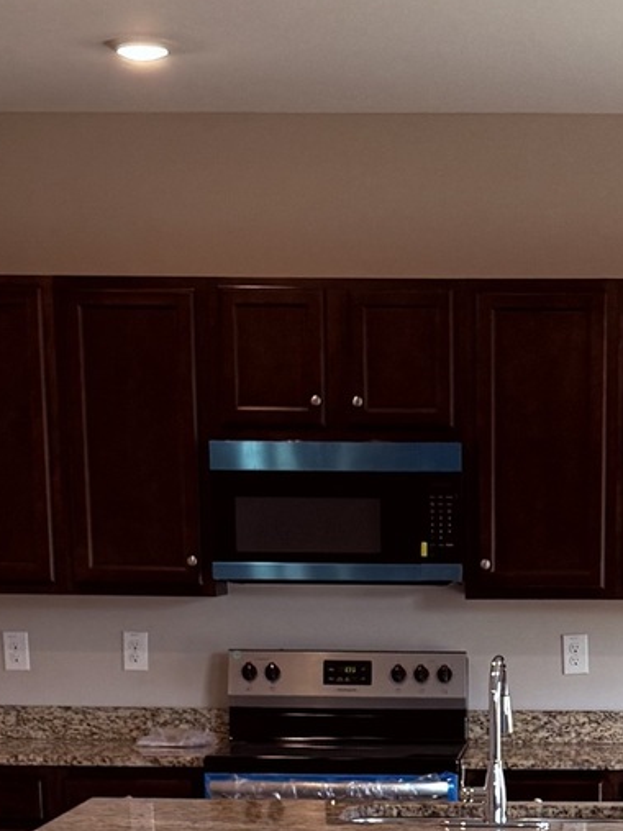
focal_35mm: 109
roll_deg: -1.5
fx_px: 2617
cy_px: 1188
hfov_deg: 13.5
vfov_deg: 16.7
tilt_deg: -9.4
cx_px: 526
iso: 125
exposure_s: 1/121
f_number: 1.78
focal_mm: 6.76
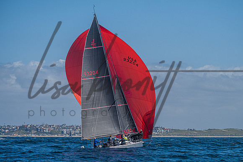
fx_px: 1133
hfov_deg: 12.2
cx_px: 145
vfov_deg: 8.2
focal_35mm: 168
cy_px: 94
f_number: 6.3
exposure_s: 1/5000
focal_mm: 140
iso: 400
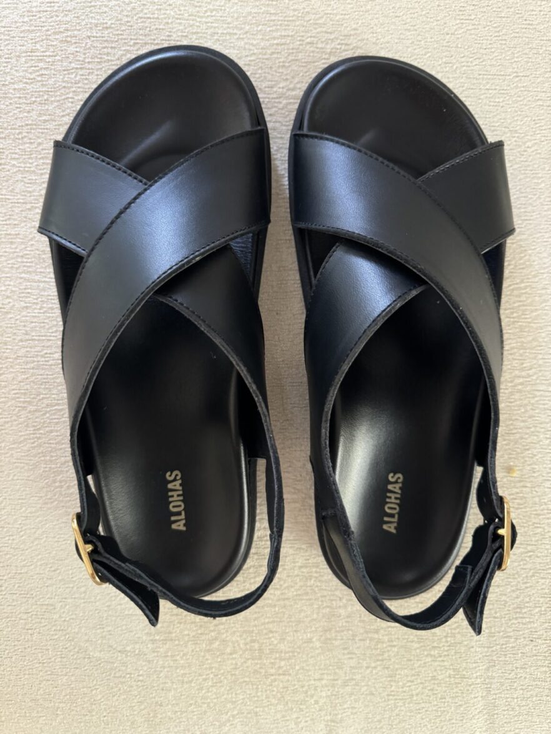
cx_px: 276
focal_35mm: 24
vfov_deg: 71.6
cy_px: 367
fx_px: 509
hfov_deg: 56.8
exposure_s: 1/40
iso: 1000
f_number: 1.78
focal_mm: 6.76
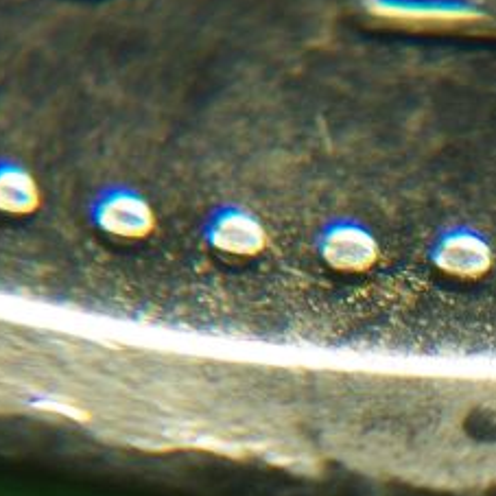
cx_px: 433
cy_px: 472
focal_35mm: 224
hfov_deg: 7.8
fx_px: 3631
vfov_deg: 7.8
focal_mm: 17.1
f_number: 5.2
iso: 134
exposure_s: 1/125
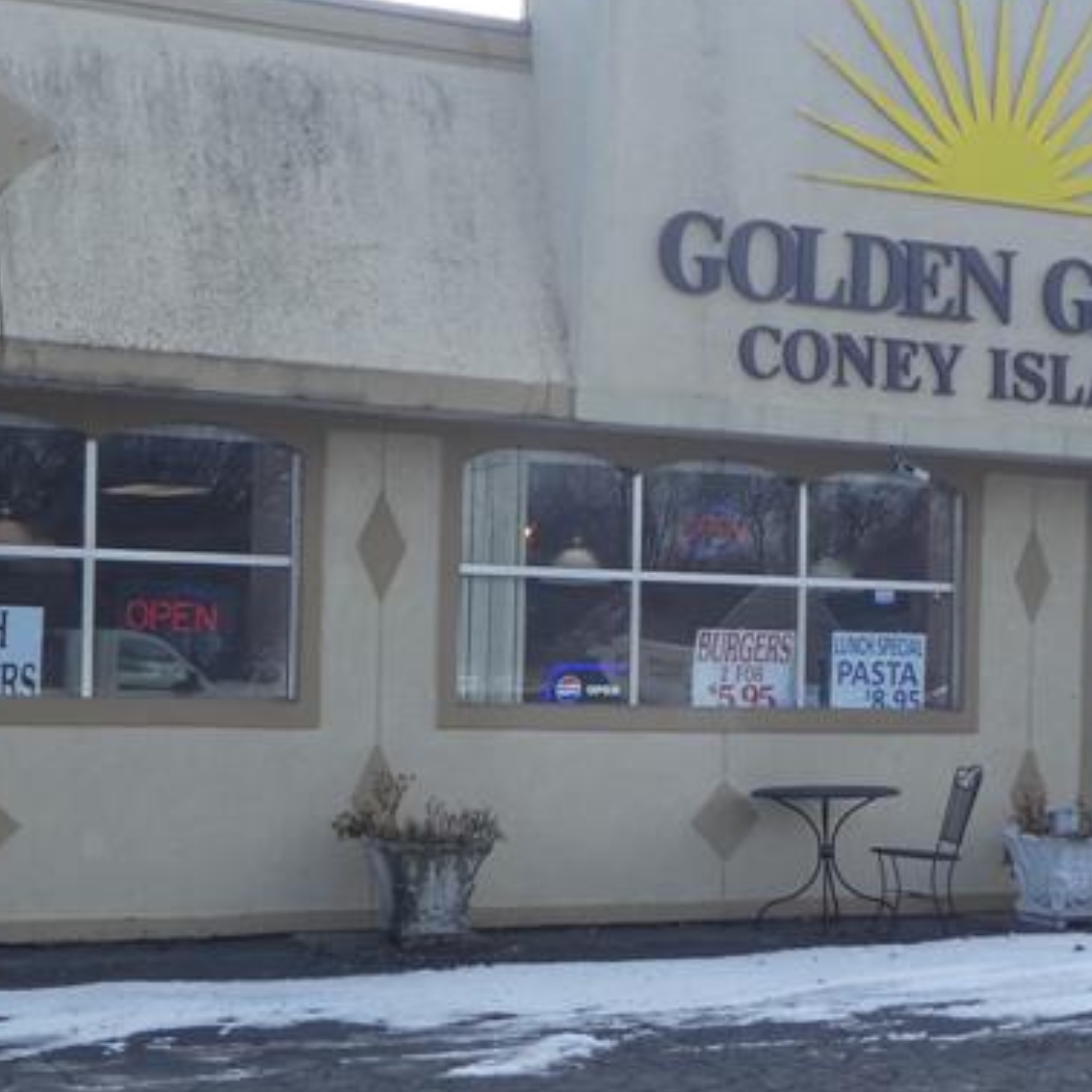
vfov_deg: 25.6
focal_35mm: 67
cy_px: 699
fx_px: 2391
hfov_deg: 25.7
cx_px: 656
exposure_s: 1/320
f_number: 3.5
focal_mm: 5
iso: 80
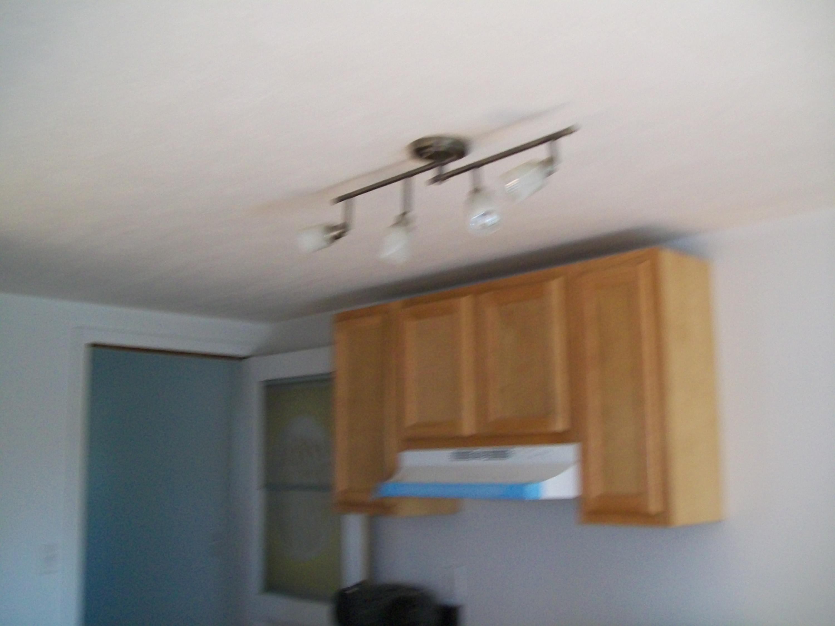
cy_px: 313
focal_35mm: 36
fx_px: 868
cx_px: 418
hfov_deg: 51.4
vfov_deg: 39.7
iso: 160
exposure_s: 1/80
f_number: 2.7
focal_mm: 6
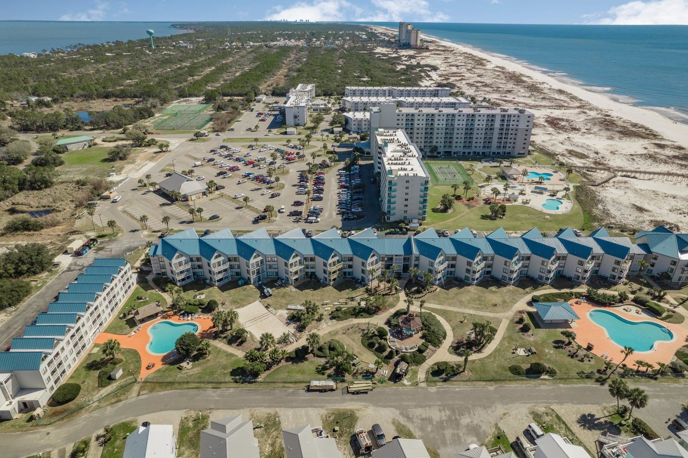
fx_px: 420
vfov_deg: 57.2
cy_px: 229
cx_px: 344
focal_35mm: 22
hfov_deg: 78.6
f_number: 2.8
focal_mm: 8.38
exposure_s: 1/160
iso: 200
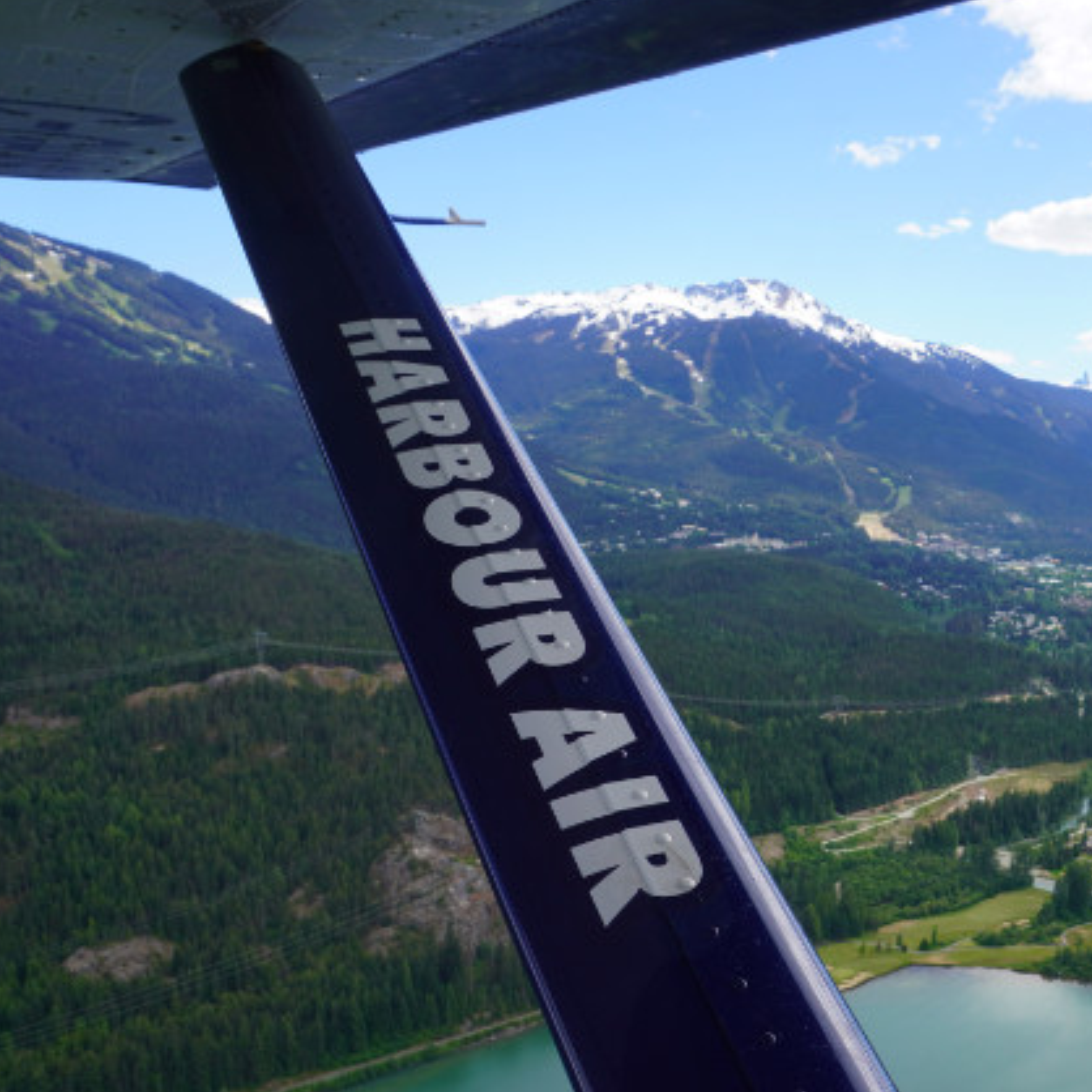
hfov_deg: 40.0
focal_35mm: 39
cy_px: 681
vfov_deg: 42.5
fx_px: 1392
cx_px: 961
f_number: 9
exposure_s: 1/125
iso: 100
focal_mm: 16
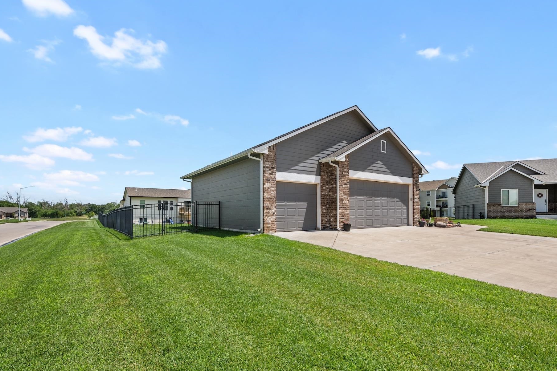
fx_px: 263
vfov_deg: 70.4
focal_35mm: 17
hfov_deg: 93.3
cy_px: 195
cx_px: 273
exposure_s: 1/1250
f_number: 7.1
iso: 400
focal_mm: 16
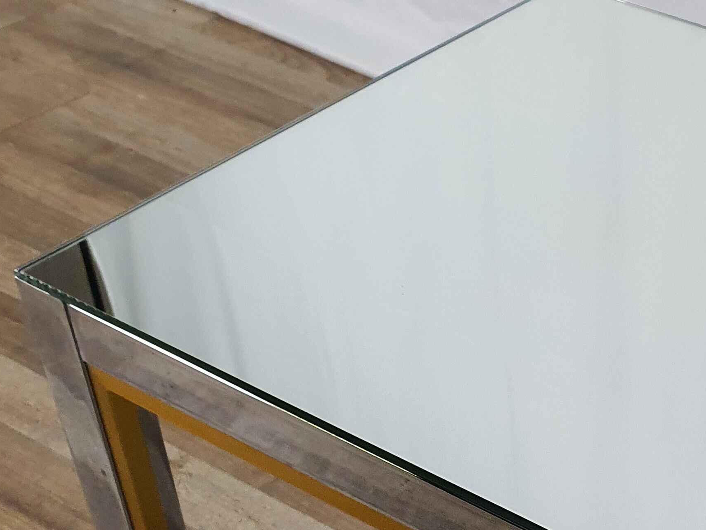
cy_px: 543
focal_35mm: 61
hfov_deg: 30.1
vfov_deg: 23.0
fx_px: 1244
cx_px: 652
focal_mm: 4.3
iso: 250
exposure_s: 1/100
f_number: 2.4
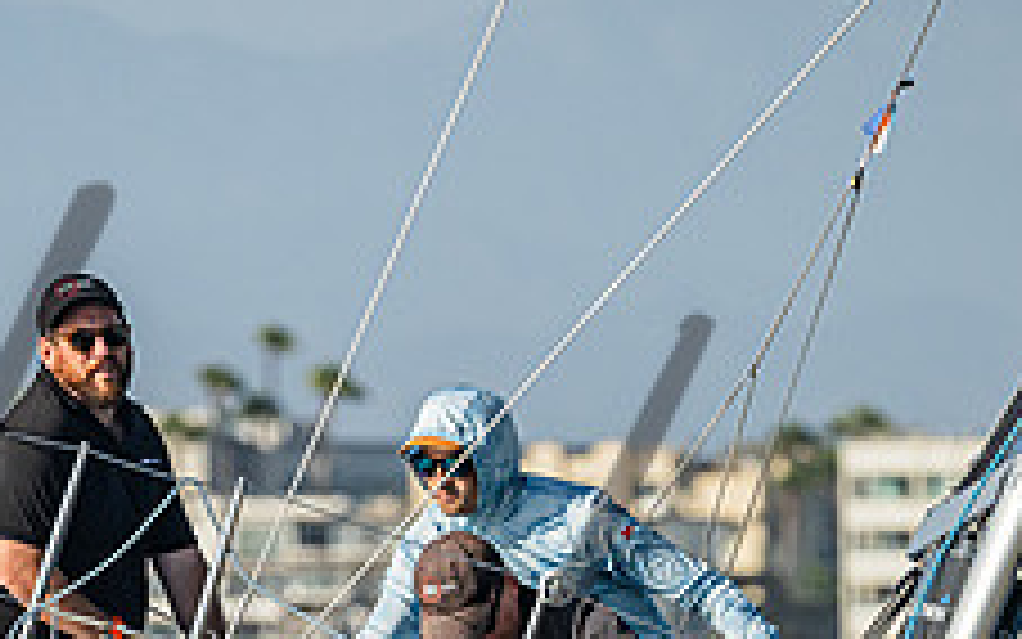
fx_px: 25854
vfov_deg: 1.4
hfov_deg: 2.3
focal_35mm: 928
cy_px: 865
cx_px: 459
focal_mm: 280
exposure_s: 1/4000
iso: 400
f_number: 5.6
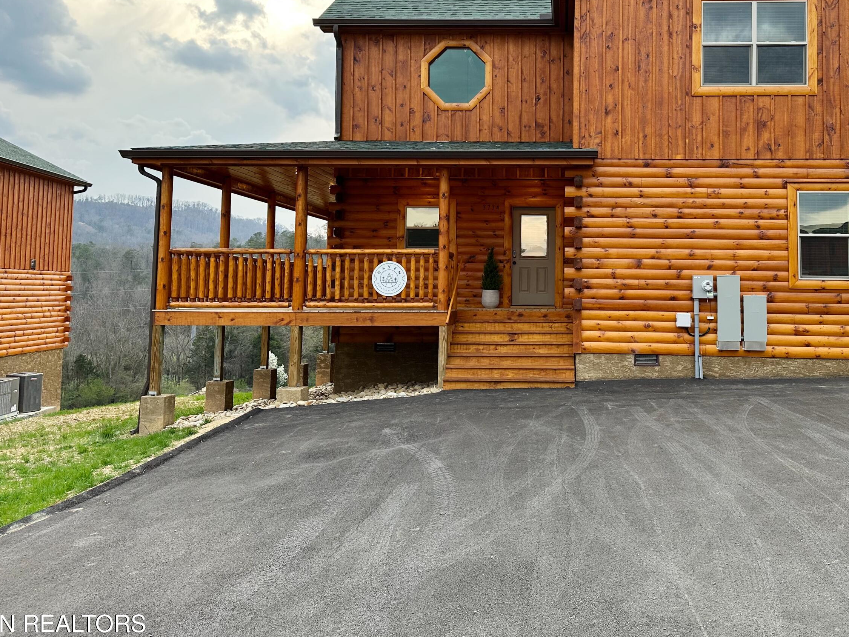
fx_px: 785
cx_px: 532
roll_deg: -0.3
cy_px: 238
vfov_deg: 43.8
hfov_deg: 56.1
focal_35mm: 32
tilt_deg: +3.8
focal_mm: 6.86
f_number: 1.78
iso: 80
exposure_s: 1/242
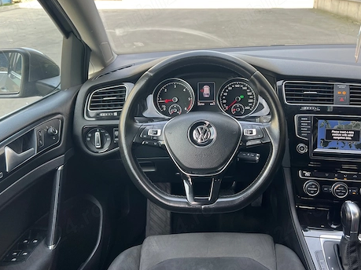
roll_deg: +0.8
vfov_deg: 41.8
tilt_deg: -22.3
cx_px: 219
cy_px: 129
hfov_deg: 53.5
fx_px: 354
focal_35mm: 34
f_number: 1.5
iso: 50
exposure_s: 1/121
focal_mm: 5.7
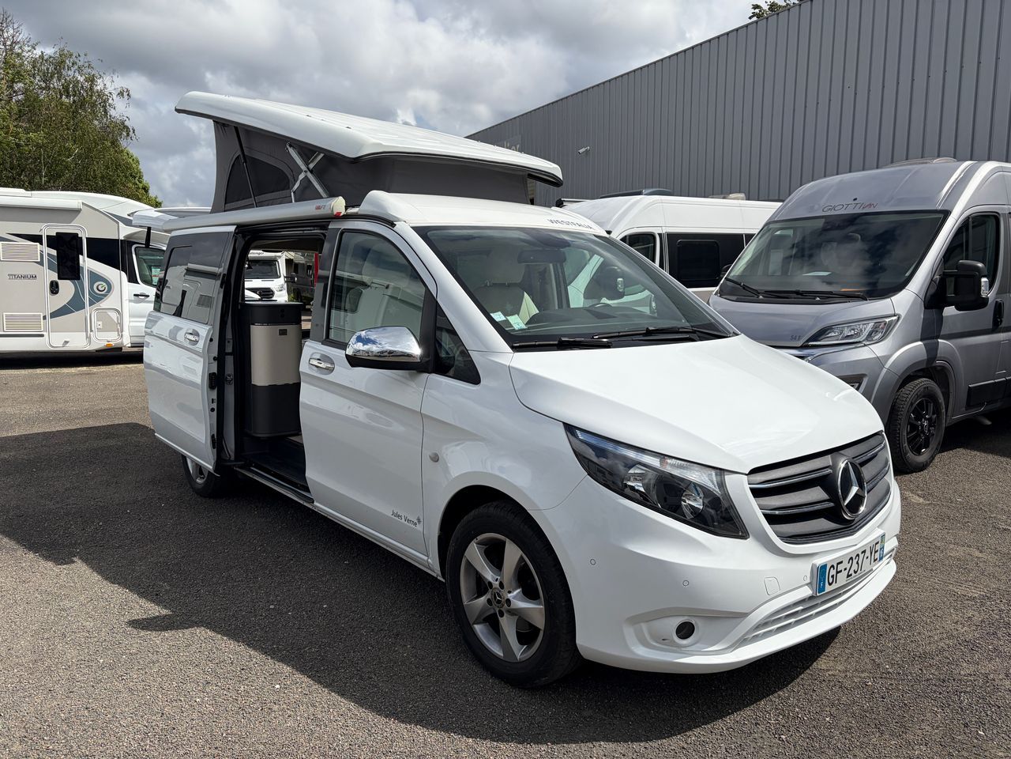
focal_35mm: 26
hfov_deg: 67.3
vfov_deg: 53.1
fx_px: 759
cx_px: 506
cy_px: 380
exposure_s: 1/7813
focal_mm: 5.96
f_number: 1.6
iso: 50
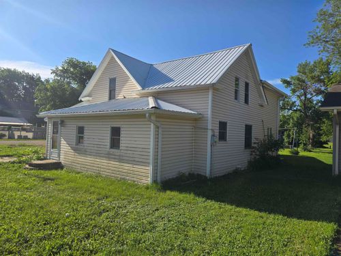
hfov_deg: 73.9
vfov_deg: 58.9
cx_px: 170
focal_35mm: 23
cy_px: 128
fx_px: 227
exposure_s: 1/752
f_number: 1.7
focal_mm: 6.3
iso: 12
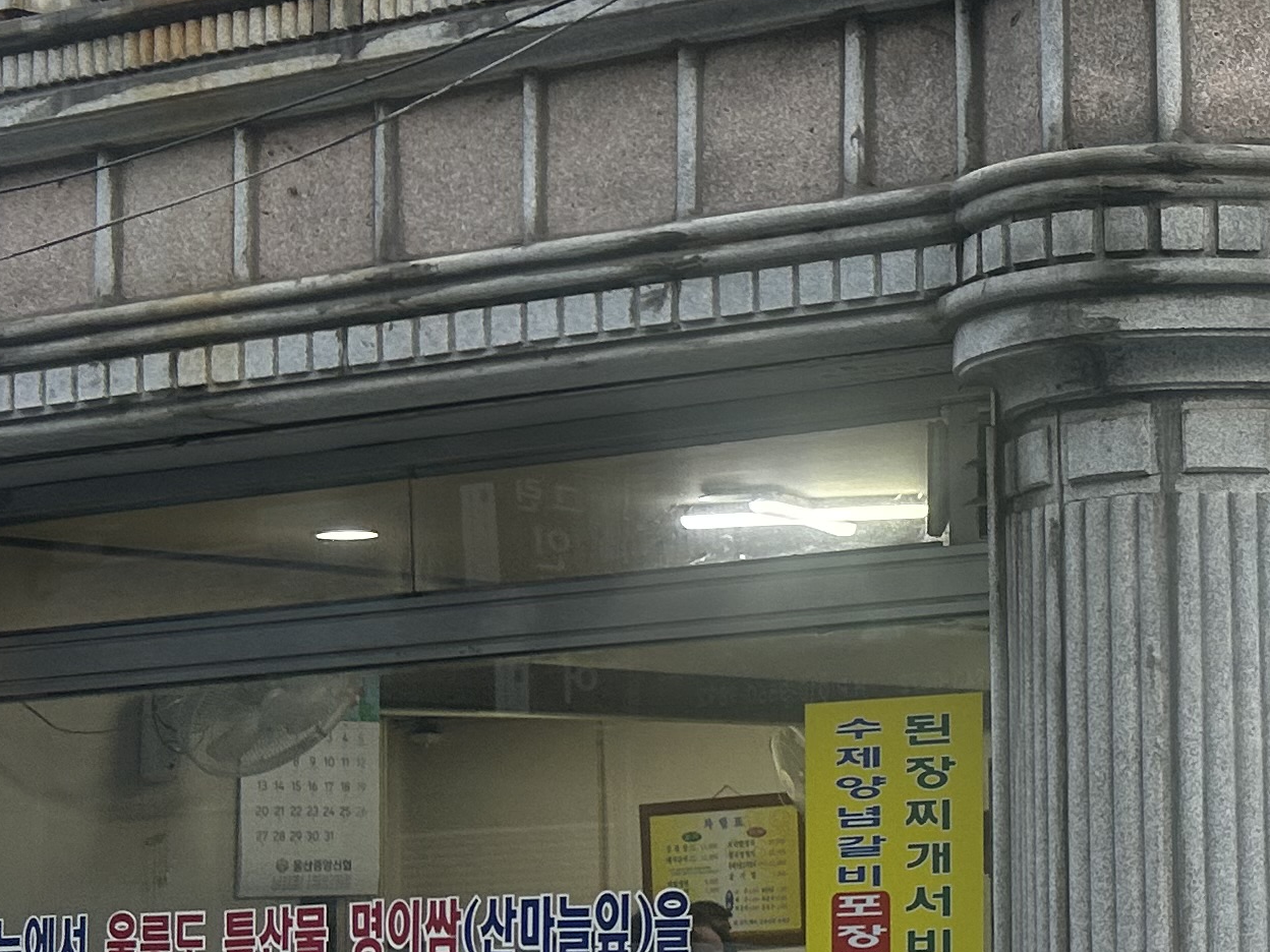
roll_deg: +2.8
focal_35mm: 84
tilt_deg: +6.1
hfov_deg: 20.6
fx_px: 3082
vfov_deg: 17.6
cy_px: 550
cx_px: 1795
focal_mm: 5.7
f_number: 1.5
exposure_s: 1/254
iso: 40
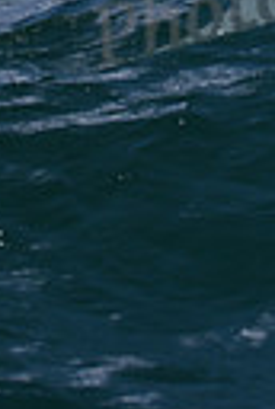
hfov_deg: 3.3
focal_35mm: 416
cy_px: -460
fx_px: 4741
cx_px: -72
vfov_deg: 4.8
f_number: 6.3
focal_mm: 92
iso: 250
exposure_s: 1/800
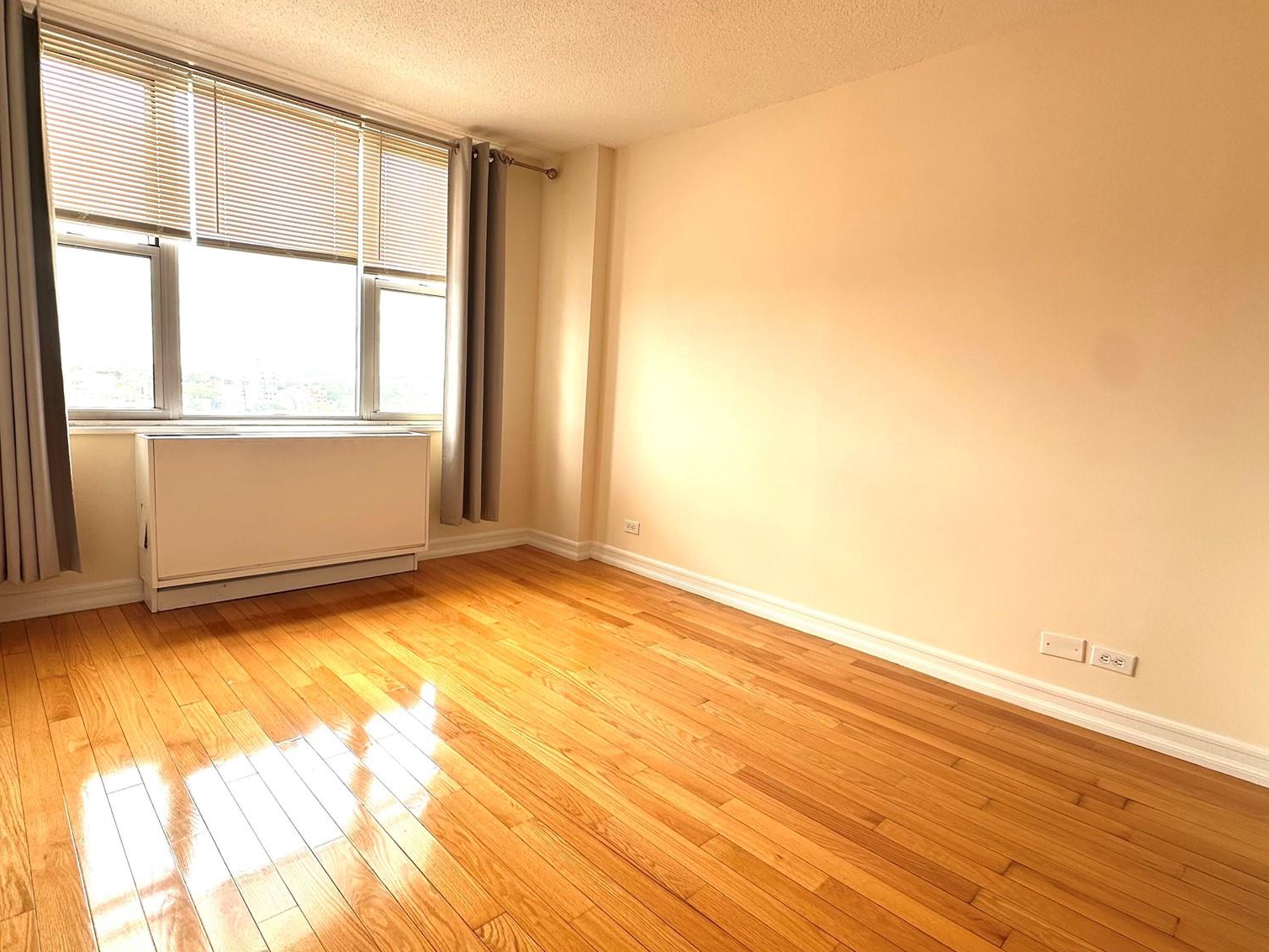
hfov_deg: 84.3
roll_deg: -2.3
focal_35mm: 19
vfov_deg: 68.7
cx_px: 561
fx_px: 697
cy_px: 473
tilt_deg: -6.7
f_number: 2.2
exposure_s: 1/117
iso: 40
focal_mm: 2.22
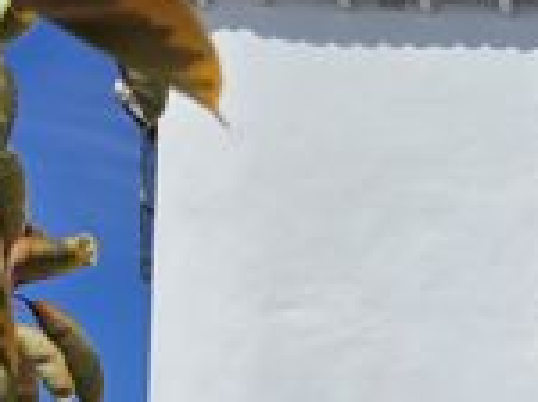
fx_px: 1676
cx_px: 794
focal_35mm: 108
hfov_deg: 16.7
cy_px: 869
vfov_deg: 11.8
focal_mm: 6.3
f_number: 1.7
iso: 12
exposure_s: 1/1111
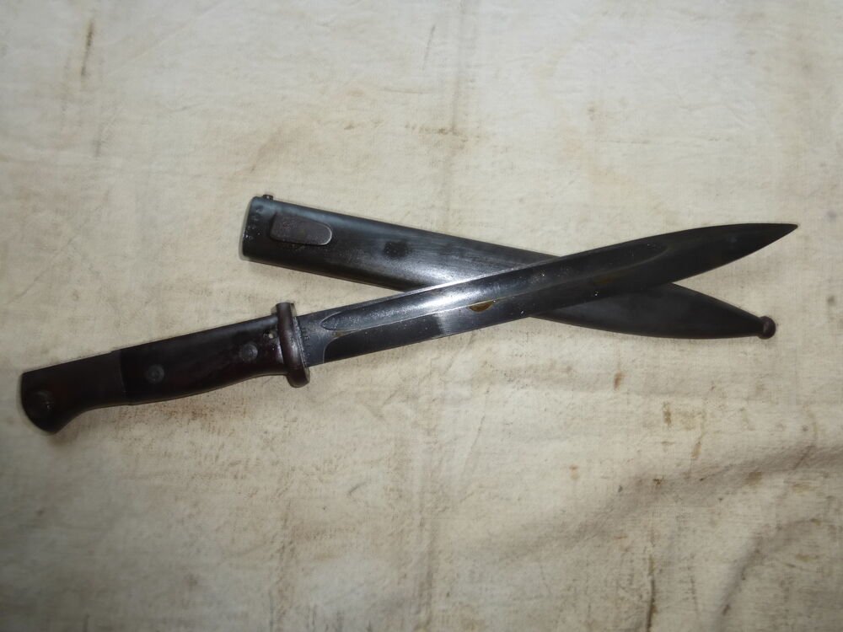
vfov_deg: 56.8
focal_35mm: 24
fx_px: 584
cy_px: 316
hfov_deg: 71.6
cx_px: 422
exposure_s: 1/4
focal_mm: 4.3
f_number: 3.3
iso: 100
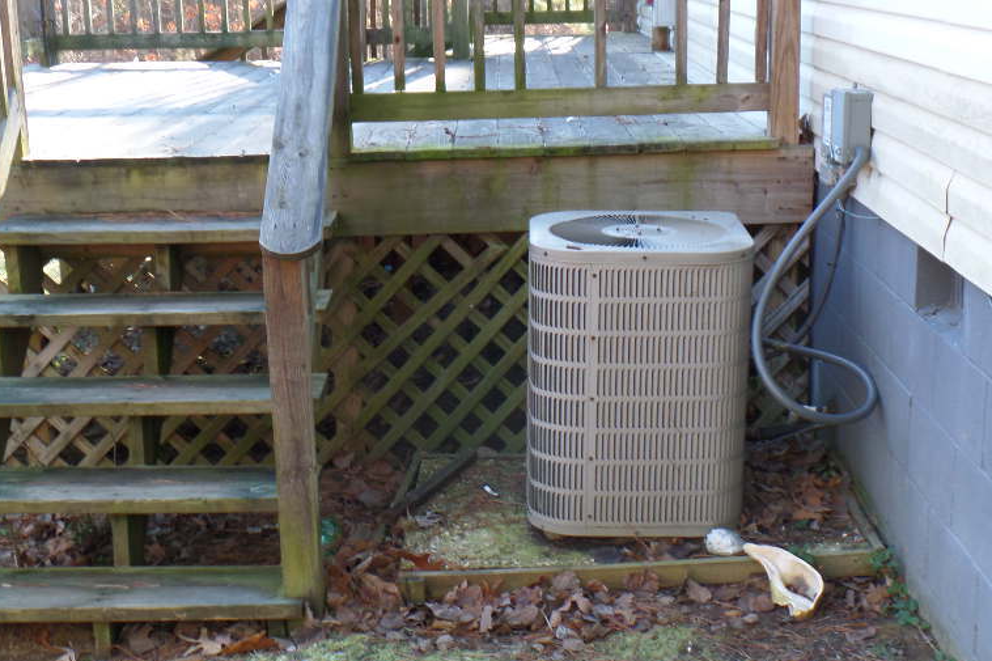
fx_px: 1625
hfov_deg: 33.9
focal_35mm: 59
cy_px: 408
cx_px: 510
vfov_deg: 22.9
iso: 100
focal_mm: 7.5
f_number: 3.2
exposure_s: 1/45
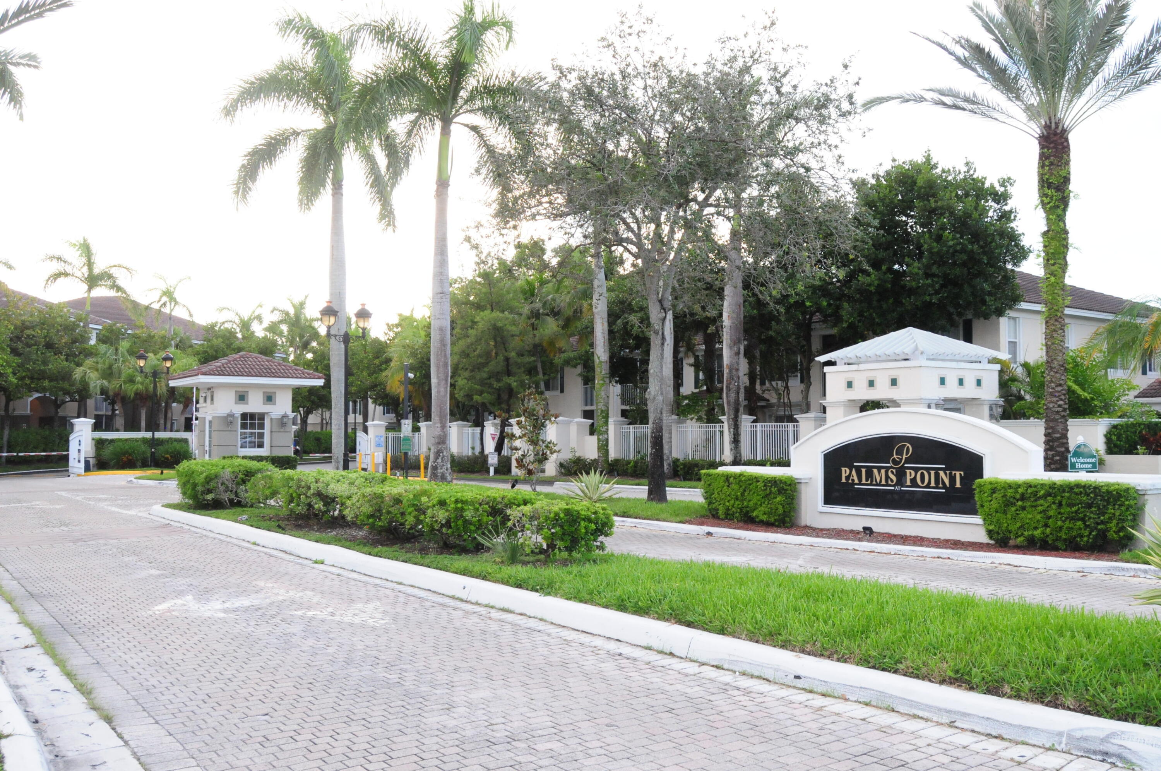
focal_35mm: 33
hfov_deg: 57.3
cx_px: 580
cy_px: 386
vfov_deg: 39.9
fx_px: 1063
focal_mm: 22
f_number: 8
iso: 1250
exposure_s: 1/100
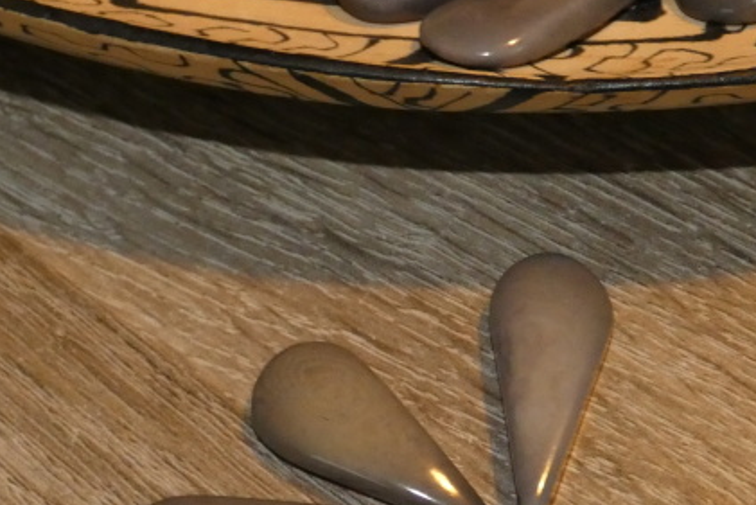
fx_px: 1050
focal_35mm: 50
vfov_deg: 26.9
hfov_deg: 39.3
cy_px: 307
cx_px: 477
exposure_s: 1/60
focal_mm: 6.8
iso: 800
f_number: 3.5
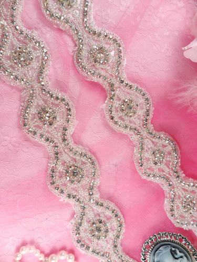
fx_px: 205
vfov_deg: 65.3
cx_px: 98
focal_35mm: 27
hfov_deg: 51.4
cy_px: 131
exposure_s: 1/180
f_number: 3.5
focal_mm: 4.9
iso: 80
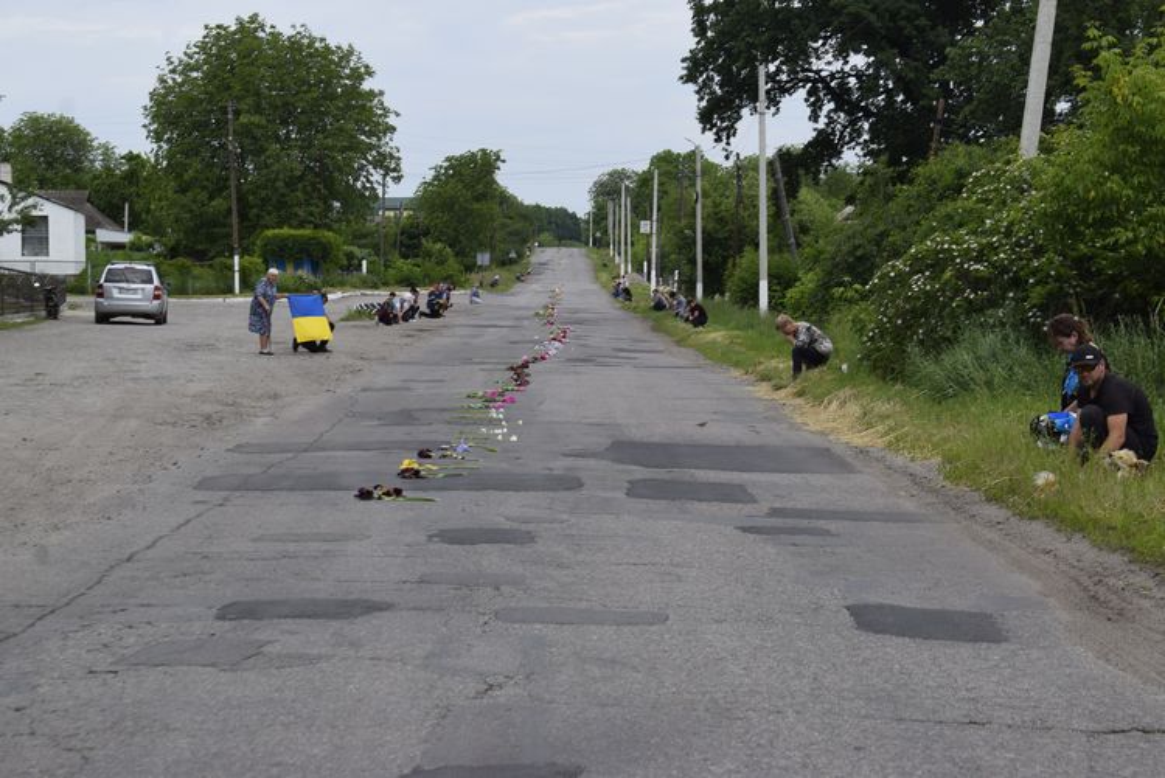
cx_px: 582
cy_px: 389
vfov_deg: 19.0
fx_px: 2331
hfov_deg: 28.1
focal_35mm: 72
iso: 200
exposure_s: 1/400
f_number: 10
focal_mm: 48
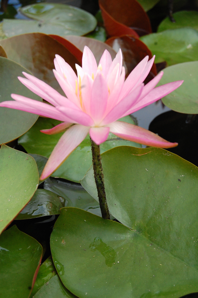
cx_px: 99
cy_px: 149
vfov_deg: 29.9
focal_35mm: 68
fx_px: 558
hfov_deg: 20.1
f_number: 10
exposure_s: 1/400
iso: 800
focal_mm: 45
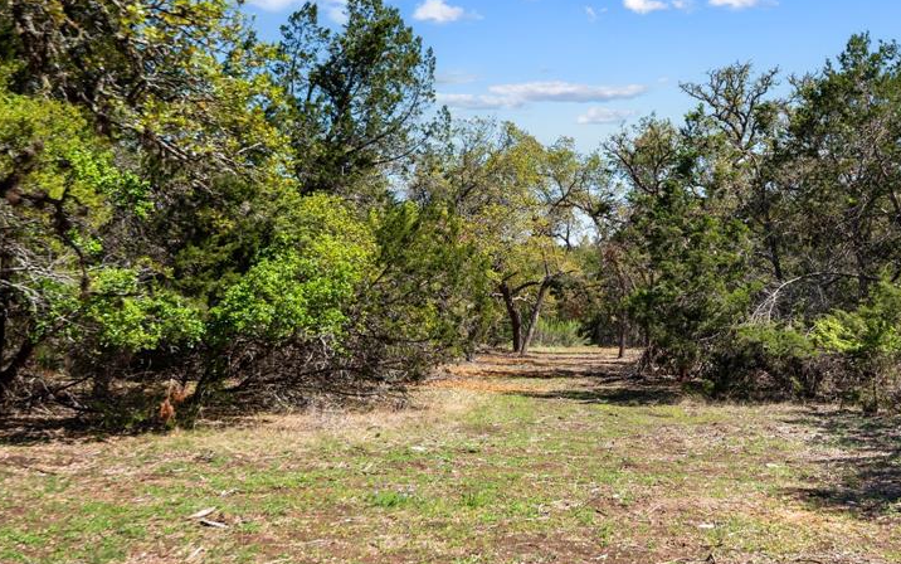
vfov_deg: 25.4
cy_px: 283
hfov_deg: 39.4
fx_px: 1253
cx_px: 547
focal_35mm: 51
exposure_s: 1/200
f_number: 9
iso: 200
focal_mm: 35
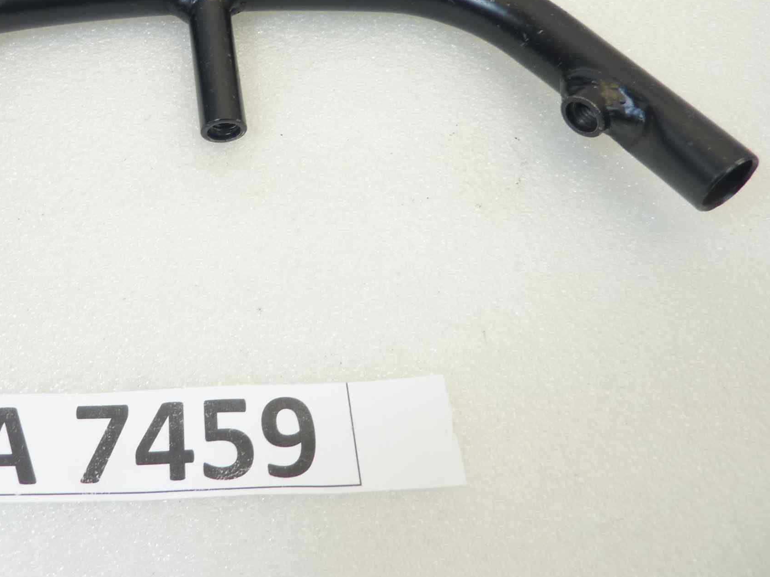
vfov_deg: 36.8
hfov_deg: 47.2
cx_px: 196
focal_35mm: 38
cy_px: 141
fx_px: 845
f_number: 3.3
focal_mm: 4.1
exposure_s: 1/30
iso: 80
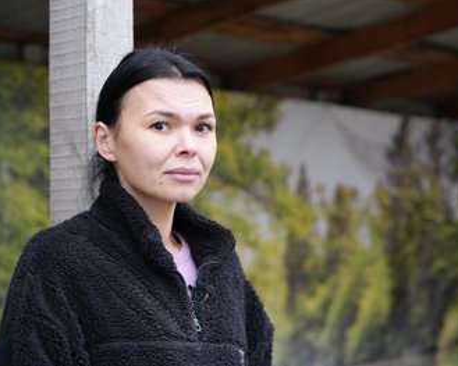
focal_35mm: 80
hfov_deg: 23.9
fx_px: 1084
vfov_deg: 19.2
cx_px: 244
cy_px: 183
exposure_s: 1/160
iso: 800
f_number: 4
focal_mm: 70
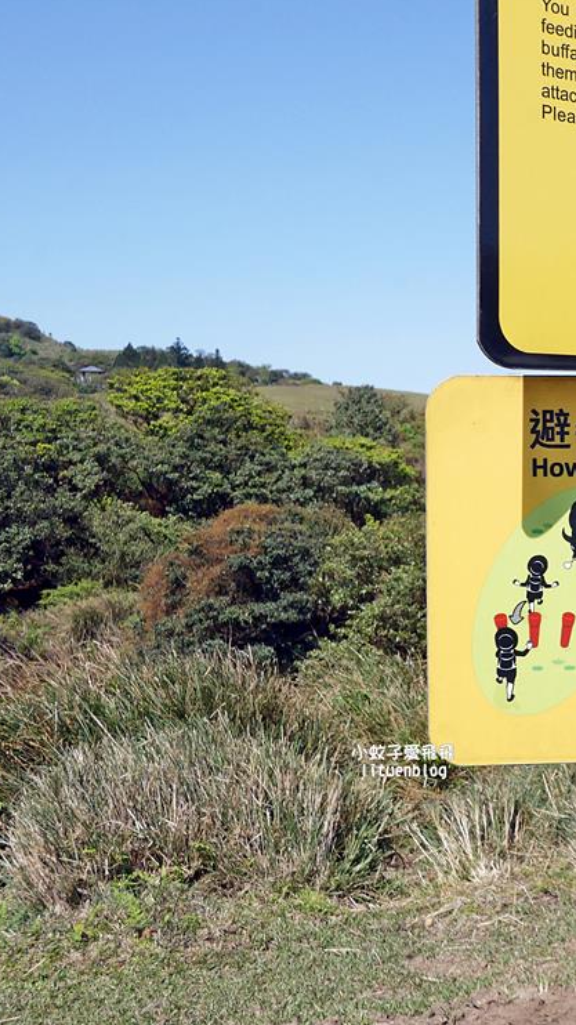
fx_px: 1277
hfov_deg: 23.4
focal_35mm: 47
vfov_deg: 43.7
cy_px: 509
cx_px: 675
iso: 200
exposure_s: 1/1000
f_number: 6.3
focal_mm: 16
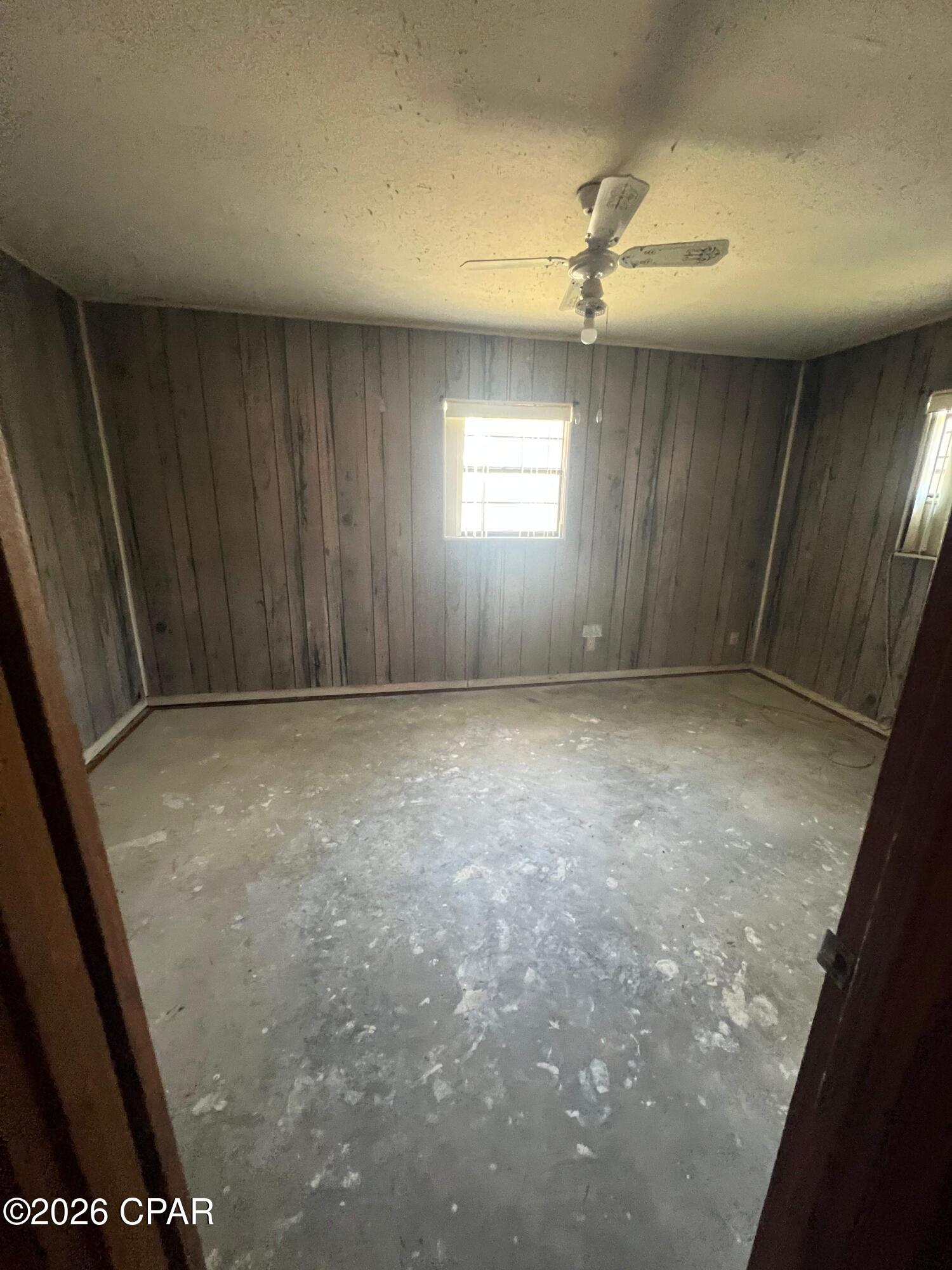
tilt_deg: -10.9
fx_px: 477
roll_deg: +1.1
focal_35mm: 13
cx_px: 476
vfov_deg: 106.2
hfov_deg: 89.9
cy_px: 635
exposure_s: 1/60
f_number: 1.8
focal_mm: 1.57
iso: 640
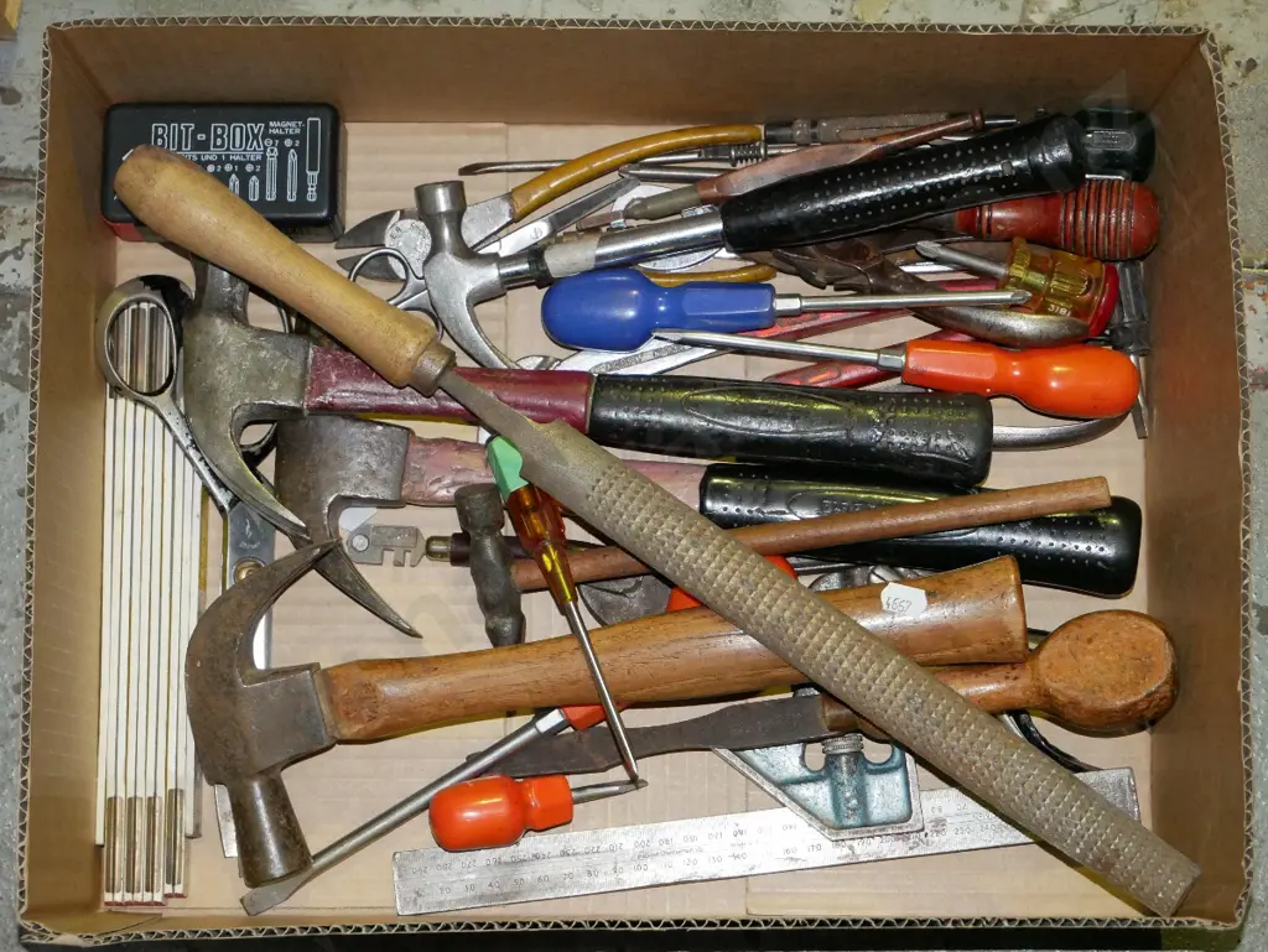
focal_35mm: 72
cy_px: 476
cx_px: 634
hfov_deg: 27.0
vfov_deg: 20.5
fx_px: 2639
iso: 3200
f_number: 5.6
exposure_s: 1/125
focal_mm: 36
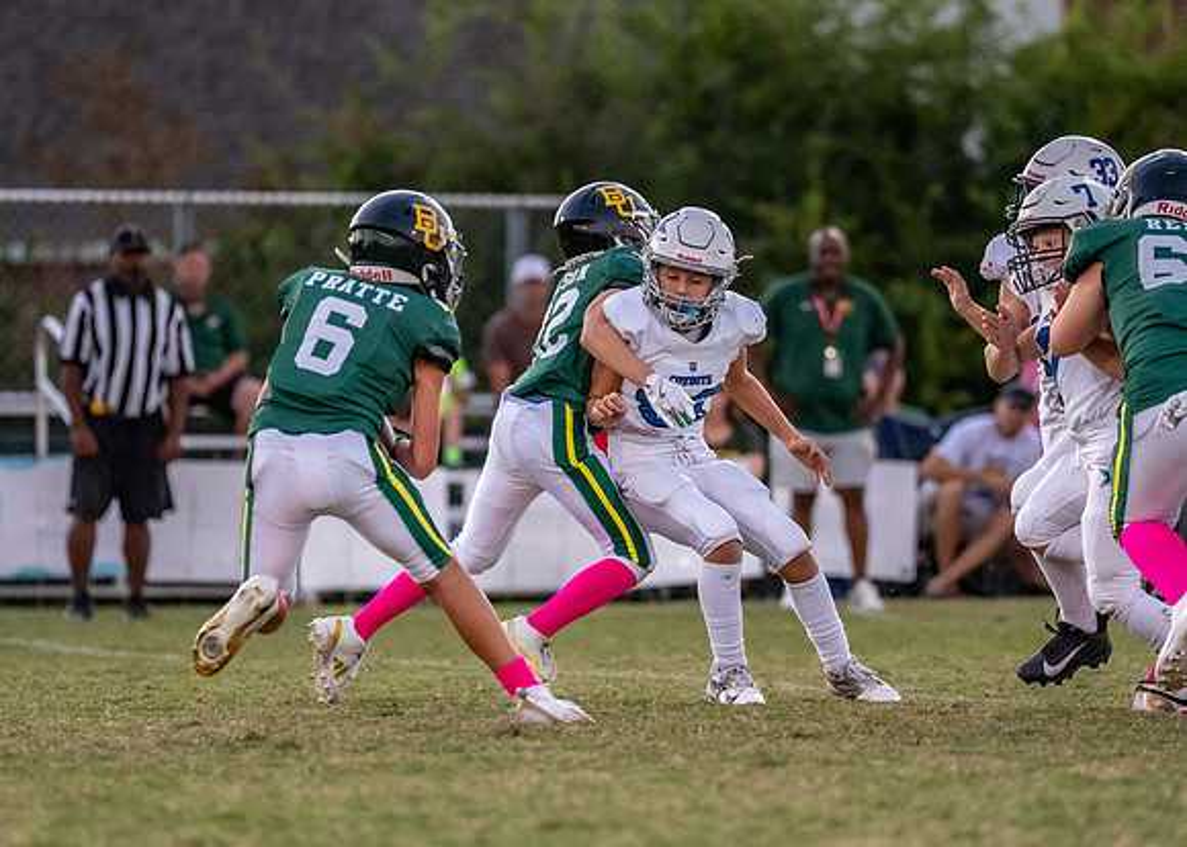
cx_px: 640
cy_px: 395
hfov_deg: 5.9
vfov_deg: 4.2
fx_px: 11586
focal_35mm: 344
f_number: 2.8
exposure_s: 1/1600
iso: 2500
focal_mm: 200
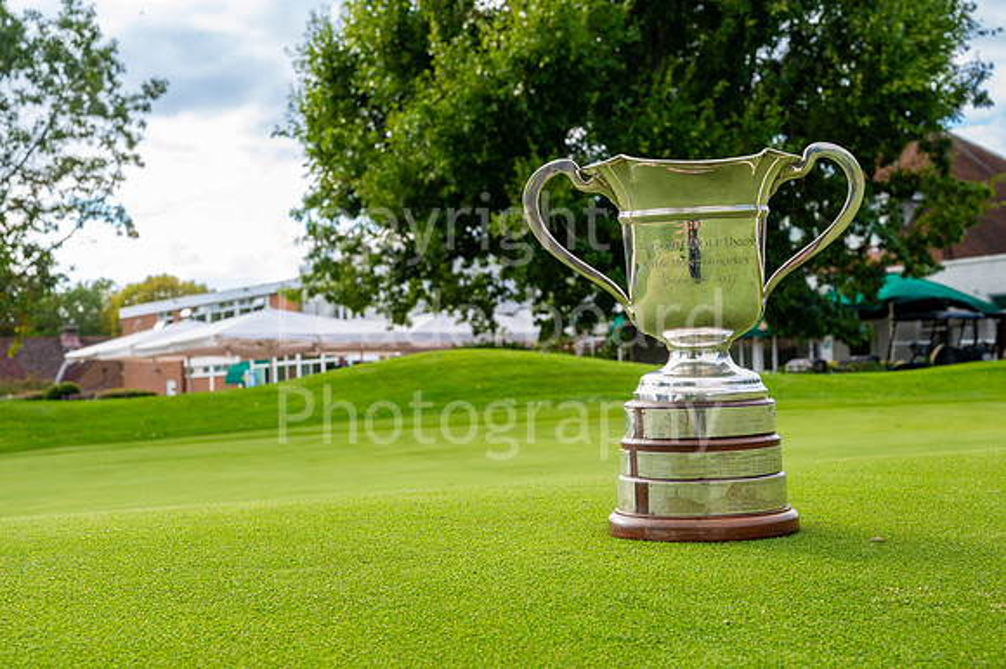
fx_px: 1676
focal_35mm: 60
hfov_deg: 33.4
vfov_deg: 22.6
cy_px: 334
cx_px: 503
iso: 320
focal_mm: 60
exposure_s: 1/60
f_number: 14
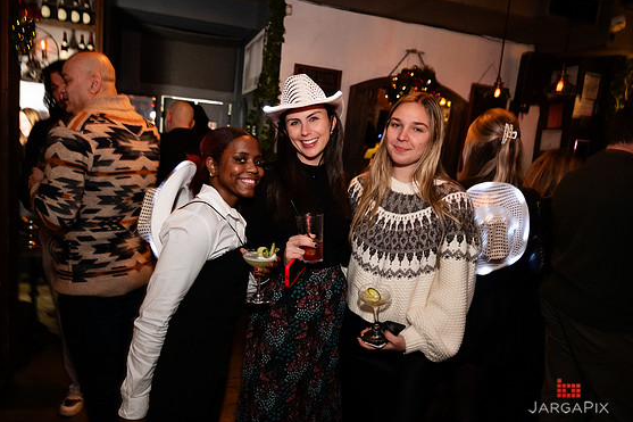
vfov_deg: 47.9
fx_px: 475
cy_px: 218
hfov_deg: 67.4
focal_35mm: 27
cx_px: 308
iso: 3200
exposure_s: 1/125
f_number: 2.8
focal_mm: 24
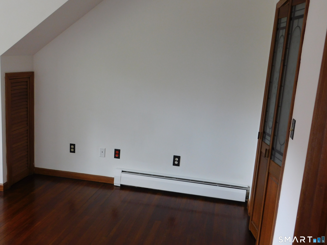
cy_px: 122
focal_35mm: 36
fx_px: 340
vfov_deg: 39.7
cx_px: 164
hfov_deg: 51.4
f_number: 3.5
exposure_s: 1/30
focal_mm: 6.3
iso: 200
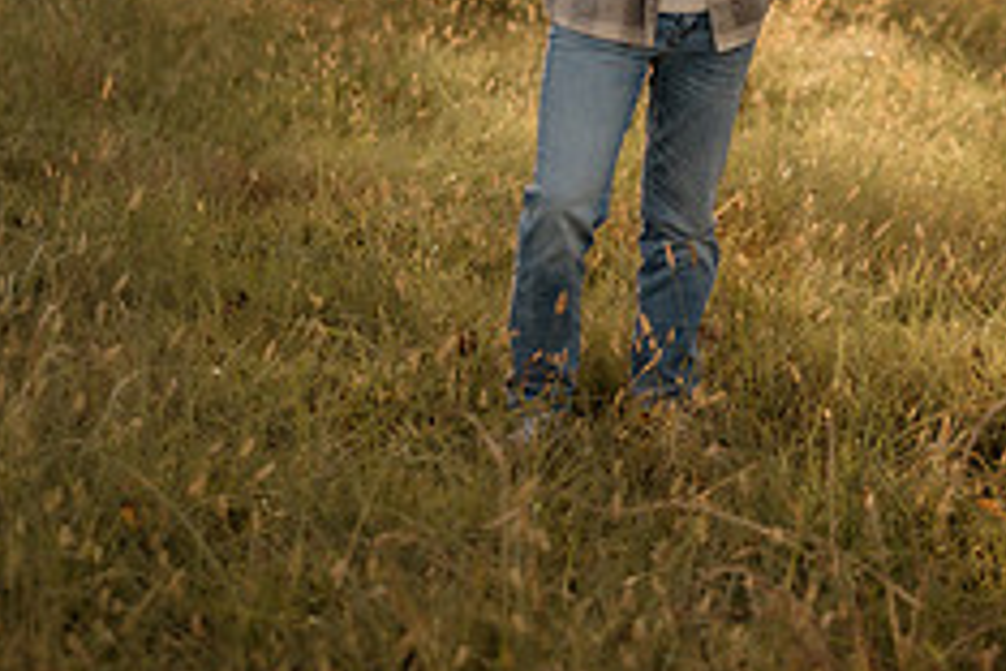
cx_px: 591
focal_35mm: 138
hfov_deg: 14.9
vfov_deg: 9.8
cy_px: -54
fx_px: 3856
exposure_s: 1/1250
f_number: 1.8
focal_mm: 50
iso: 250
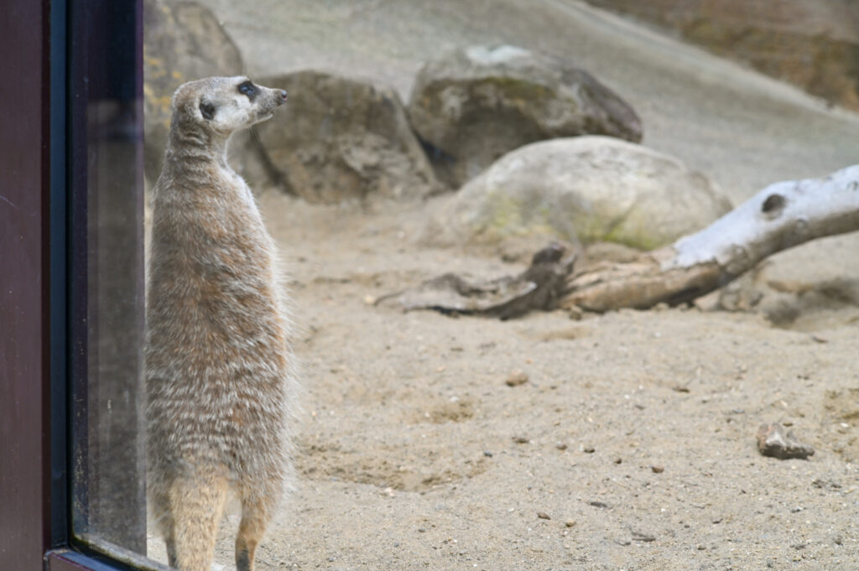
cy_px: 286
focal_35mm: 105
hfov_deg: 19.5
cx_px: 430
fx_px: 2503
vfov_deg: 13.0
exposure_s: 1/125
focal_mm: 105
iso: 110
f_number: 2.5
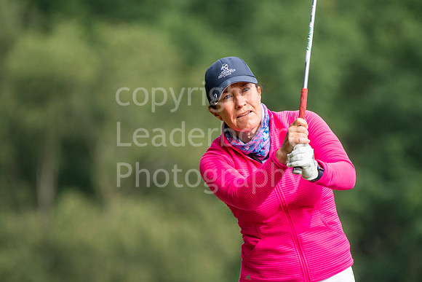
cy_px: 141
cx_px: 211
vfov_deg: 2.0
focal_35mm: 690
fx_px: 8090
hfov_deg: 3.0
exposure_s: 1/1250
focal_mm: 460
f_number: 6.3
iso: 800
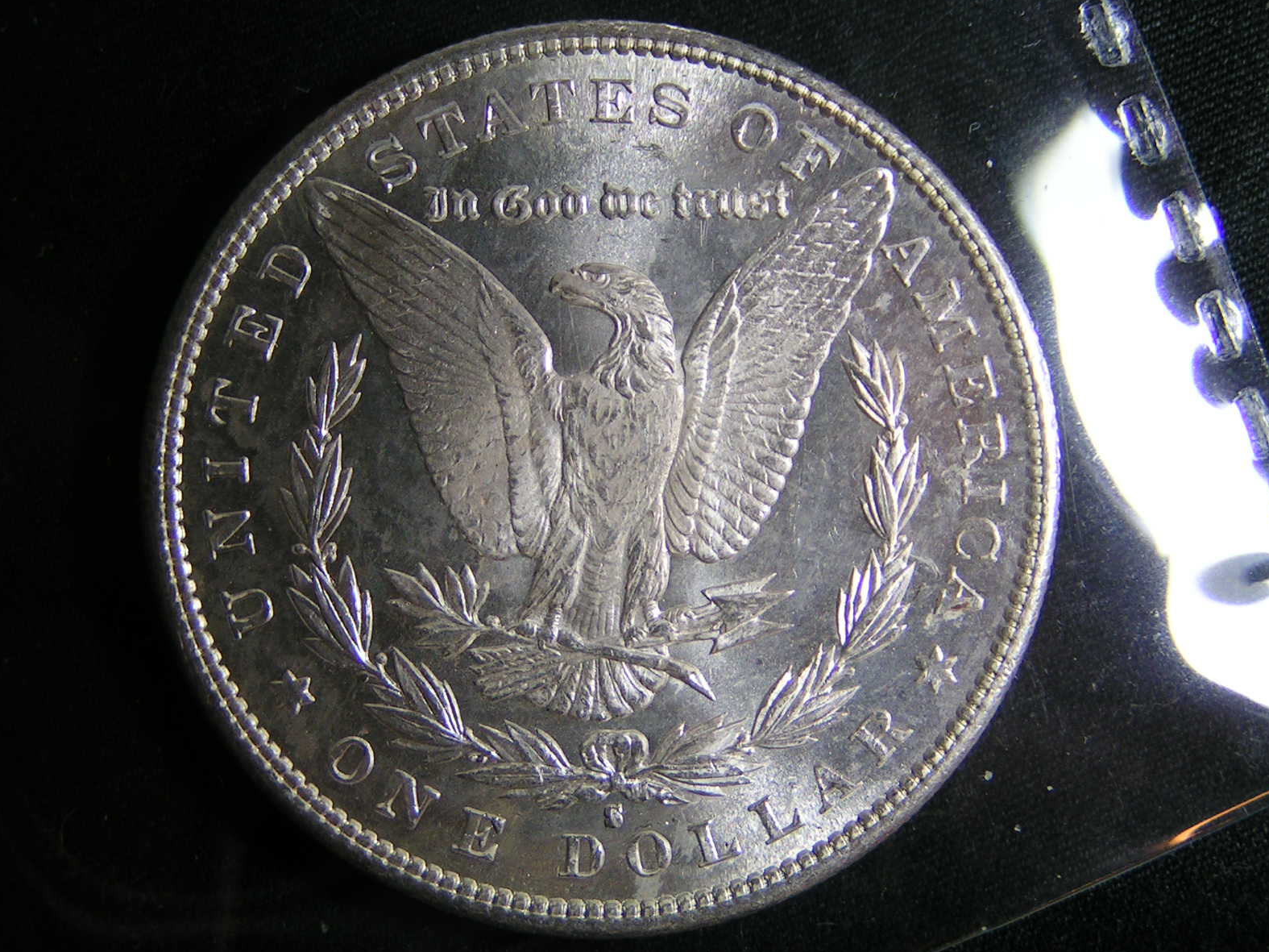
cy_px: 472
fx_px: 2346
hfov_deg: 30.3
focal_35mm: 64
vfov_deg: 22.9
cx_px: 635
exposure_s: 1/60
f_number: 3.2
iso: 80
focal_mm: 9.7
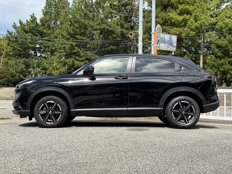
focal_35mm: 48
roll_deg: -0.9
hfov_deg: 39.7
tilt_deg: +1.2
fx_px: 322
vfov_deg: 30.3
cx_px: 116
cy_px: 87
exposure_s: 1/3891
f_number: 1.78
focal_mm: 6.76
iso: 80
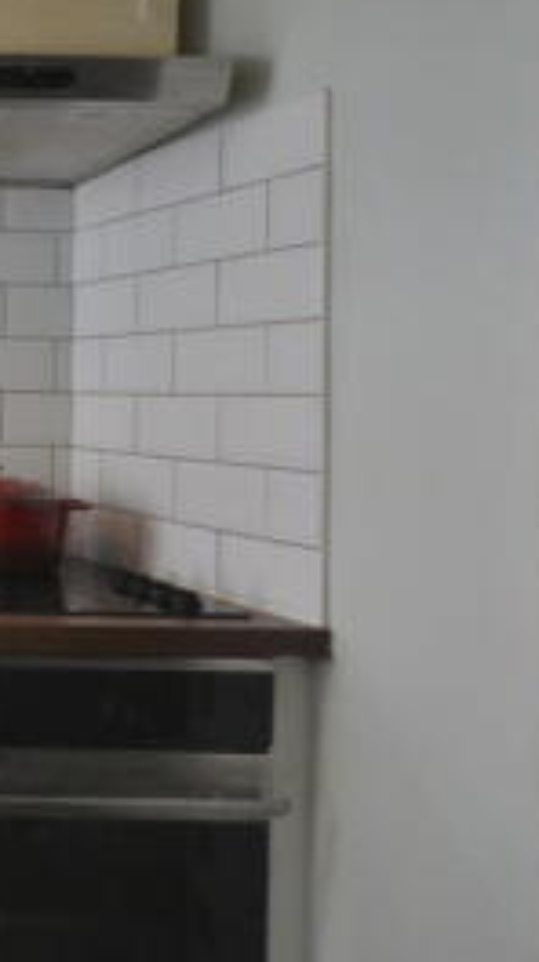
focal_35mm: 39
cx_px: -399
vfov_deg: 51.4
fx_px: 993
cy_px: 392
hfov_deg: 21.5
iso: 800
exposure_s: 1/125
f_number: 4
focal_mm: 10
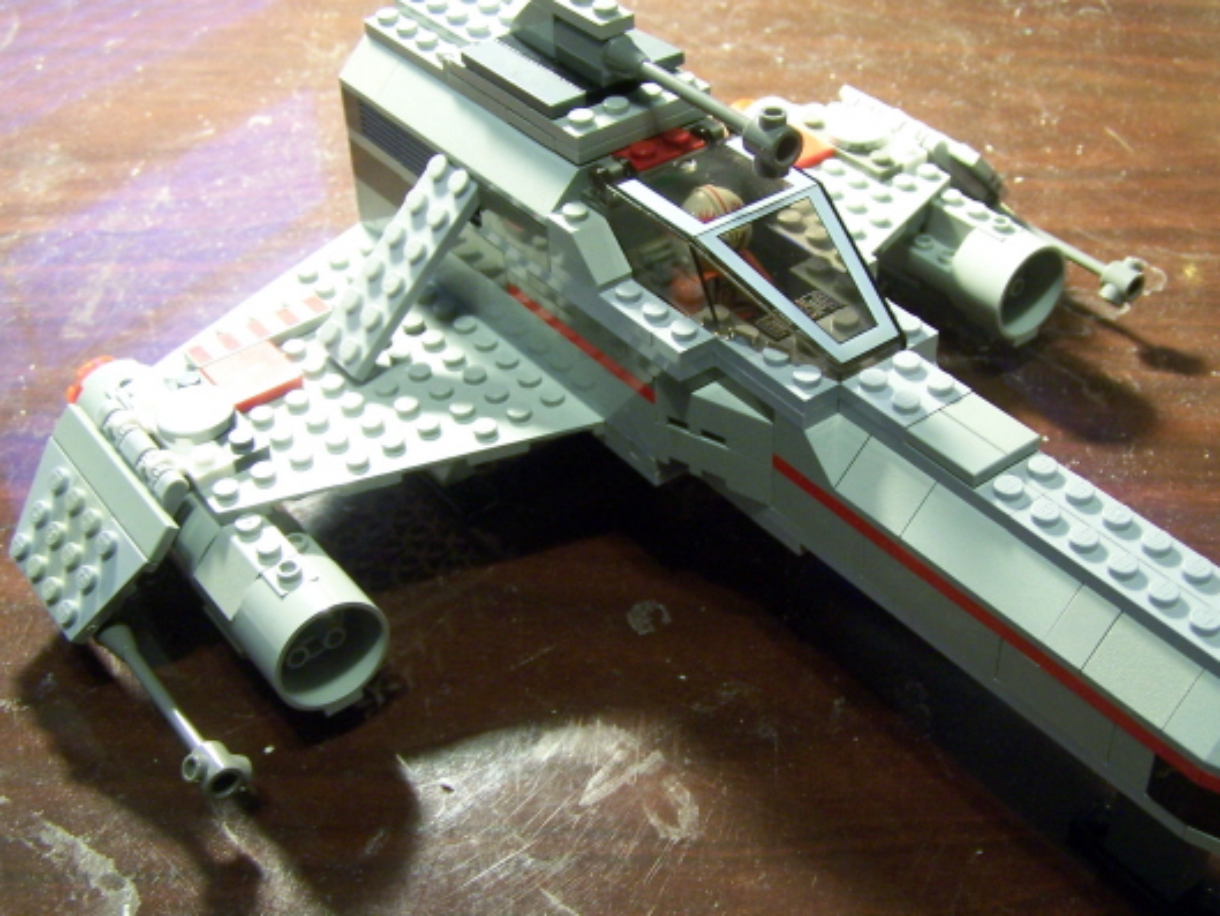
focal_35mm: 46
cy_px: 487
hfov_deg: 41.2
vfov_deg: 31.5
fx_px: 1622
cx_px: 690
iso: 140
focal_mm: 6.3
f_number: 2.8
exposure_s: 1/8
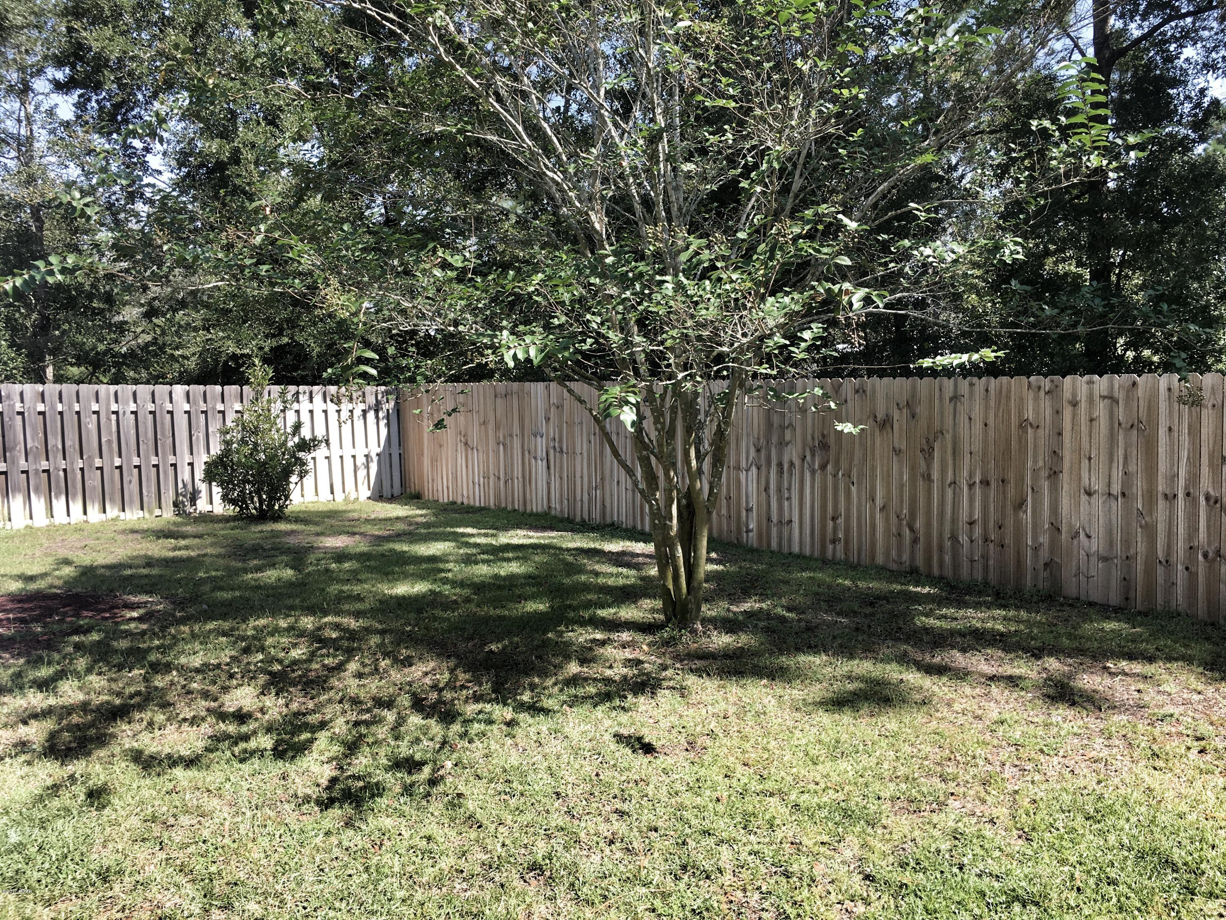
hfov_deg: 61.7
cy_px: 460
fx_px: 1027
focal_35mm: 29
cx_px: 613
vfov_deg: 48.2
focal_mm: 4.15
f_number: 2.2
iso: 25
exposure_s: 1/496
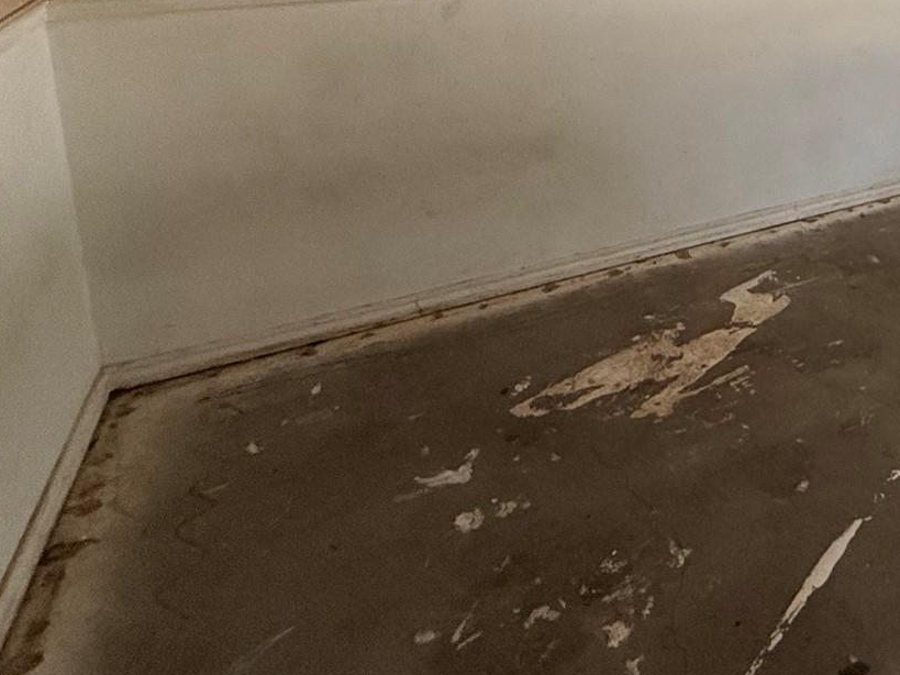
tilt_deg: -10.0
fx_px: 910
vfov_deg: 35.8
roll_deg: -2.2
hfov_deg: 38.0
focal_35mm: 35
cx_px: 1100
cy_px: -32
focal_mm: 2.22
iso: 320
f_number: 2.2
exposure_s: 1/89
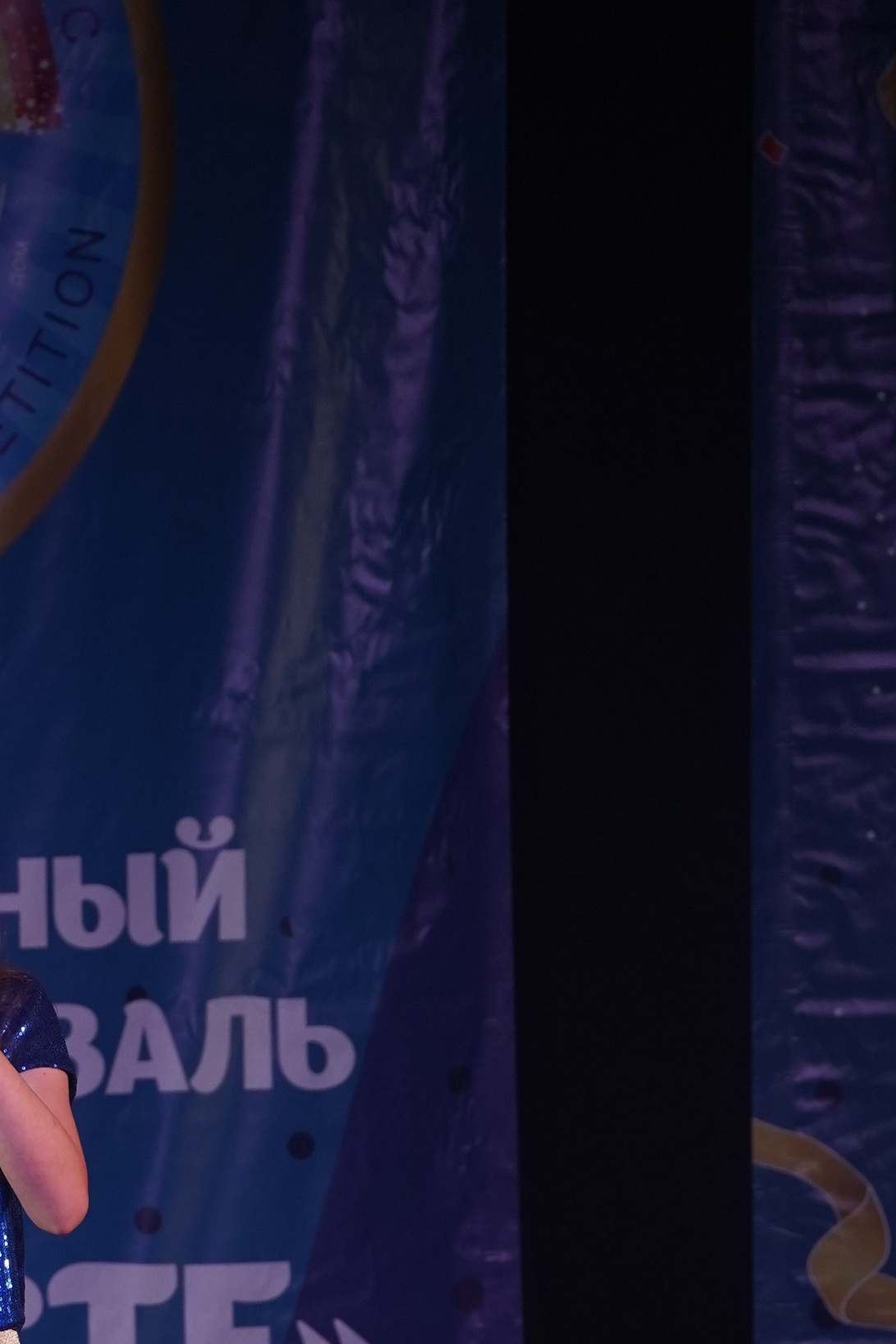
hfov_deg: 3.6
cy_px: 1232
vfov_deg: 5.4
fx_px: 14226
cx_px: -104
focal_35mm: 381
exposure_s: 1/250
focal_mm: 163
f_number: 5.6
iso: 1600
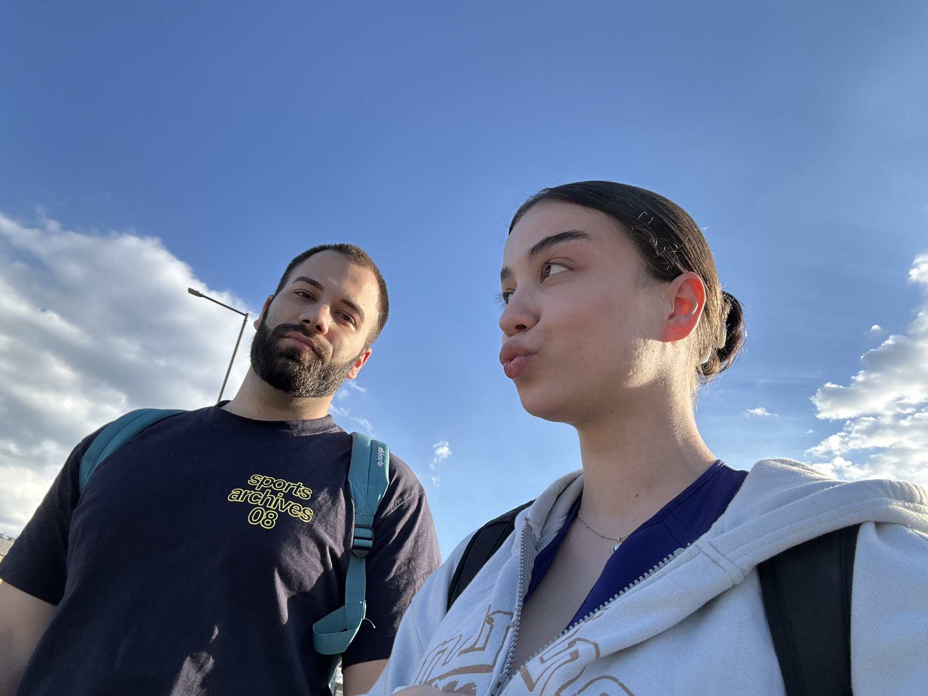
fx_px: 617
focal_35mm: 23
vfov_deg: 58.9
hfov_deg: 73.9
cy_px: 348
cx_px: 464
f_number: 1.9
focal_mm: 2.69
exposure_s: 1/541
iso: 25
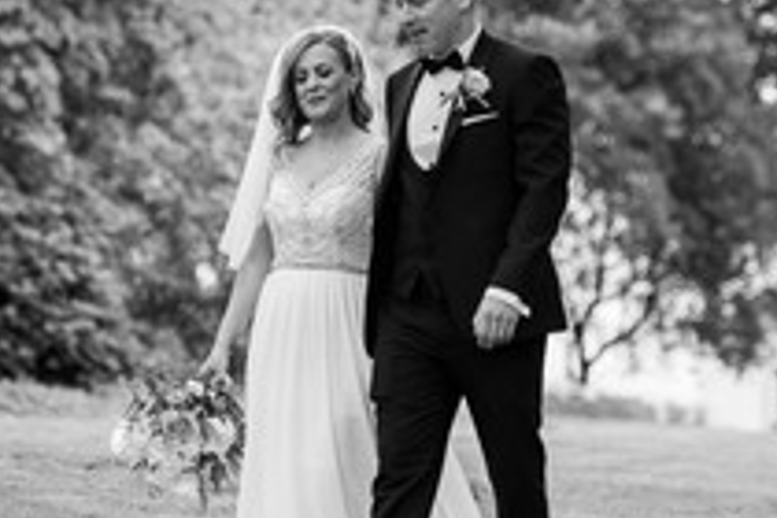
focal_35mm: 208
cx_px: 444
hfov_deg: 9.9
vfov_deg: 6.6
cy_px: 290
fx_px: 4489
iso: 160
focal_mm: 102
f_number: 2.8
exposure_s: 1/640
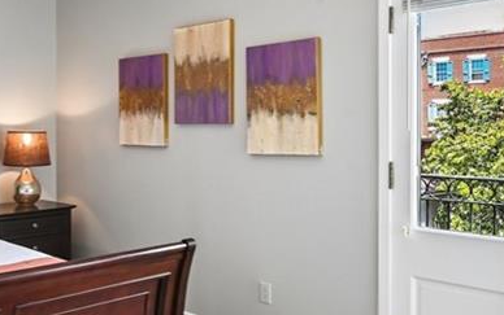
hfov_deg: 45.0
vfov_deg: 29.8
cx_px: 140
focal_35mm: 43
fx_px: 591
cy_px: 124
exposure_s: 1/13
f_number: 11
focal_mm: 16
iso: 400
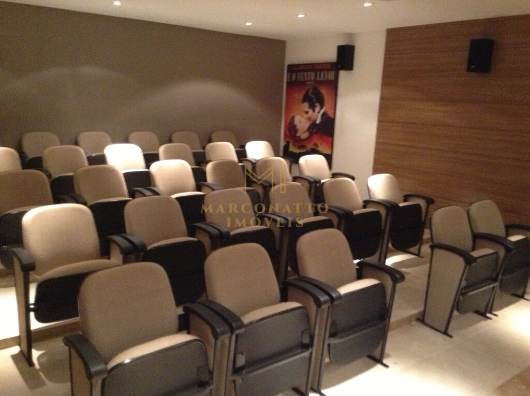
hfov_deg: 55.4
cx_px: 265
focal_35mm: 33
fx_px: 505
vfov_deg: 42.8
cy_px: 198
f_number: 2.4
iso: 640
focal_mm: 3.3
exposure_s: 1/15
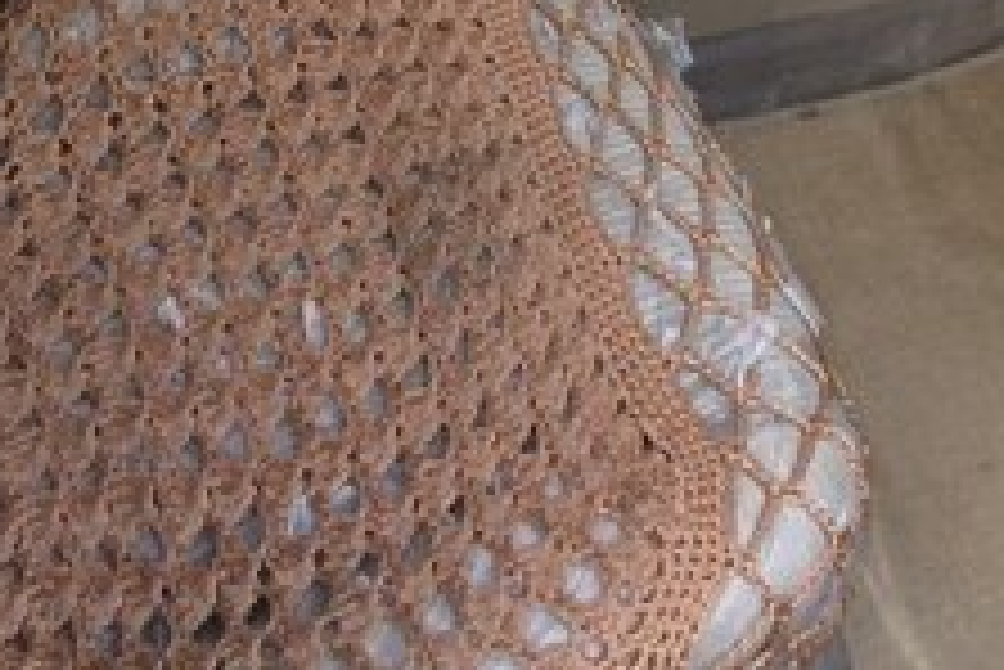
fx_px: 1870
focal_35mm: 67
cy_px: -297
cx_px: 590
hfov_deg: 30.0
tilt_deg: -39.7
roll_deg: -7.2
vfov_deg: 18.3
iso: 160
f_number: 2.2
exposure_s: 1/33
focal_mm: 4.15
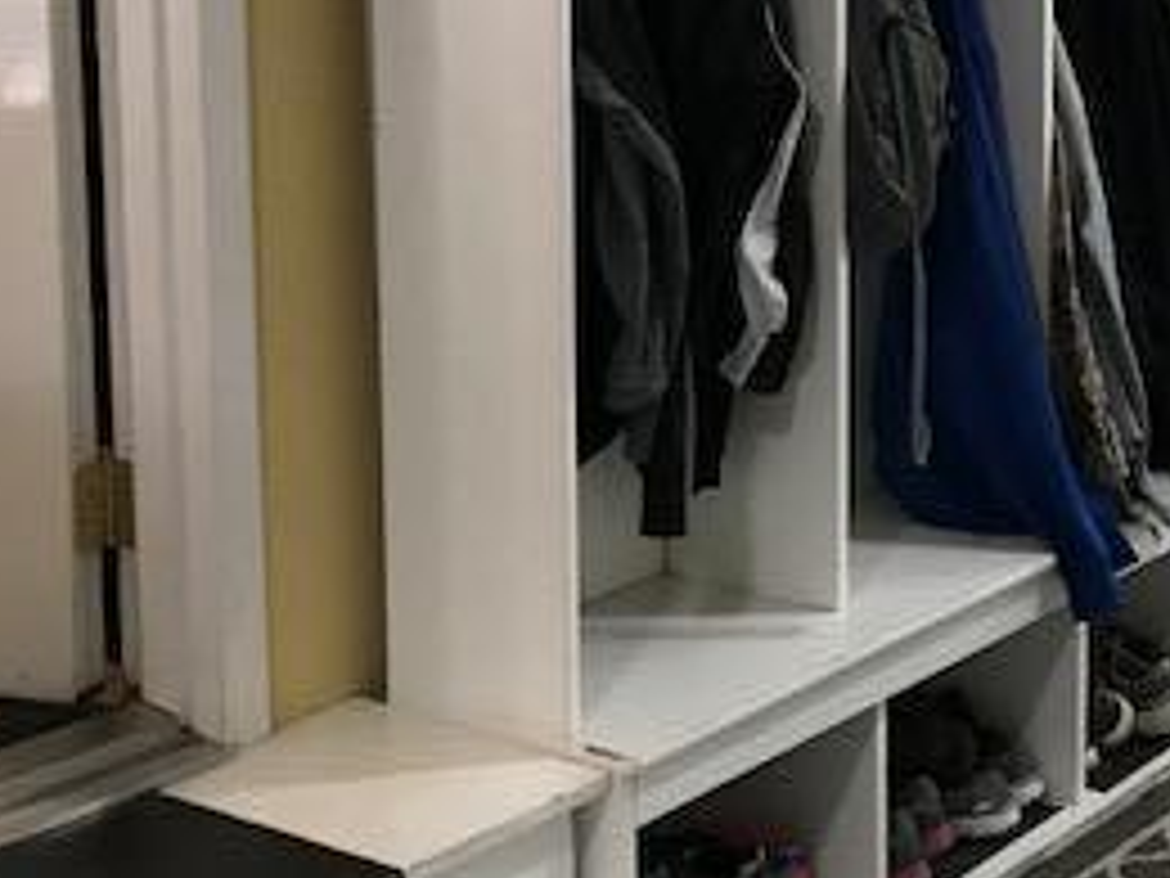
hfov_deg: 26.9
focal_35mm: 69
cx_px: 1116
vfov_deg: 20.7
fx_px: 2332
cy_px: 32
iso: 50
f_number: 1.8
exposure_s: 1/15
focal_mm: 3.99
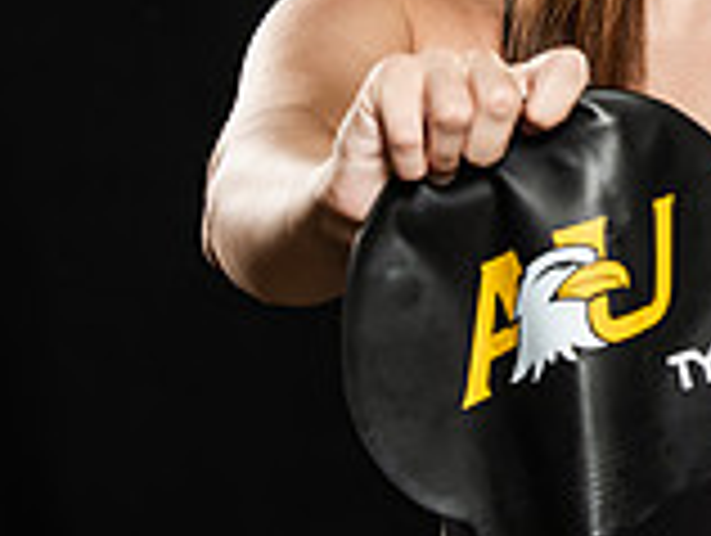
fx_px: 7262
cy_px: 7
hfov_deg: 5.6
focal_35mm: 353
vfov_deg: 4.2
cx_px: 896
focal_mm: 100
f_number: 5.6
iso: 320
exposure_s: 1/250
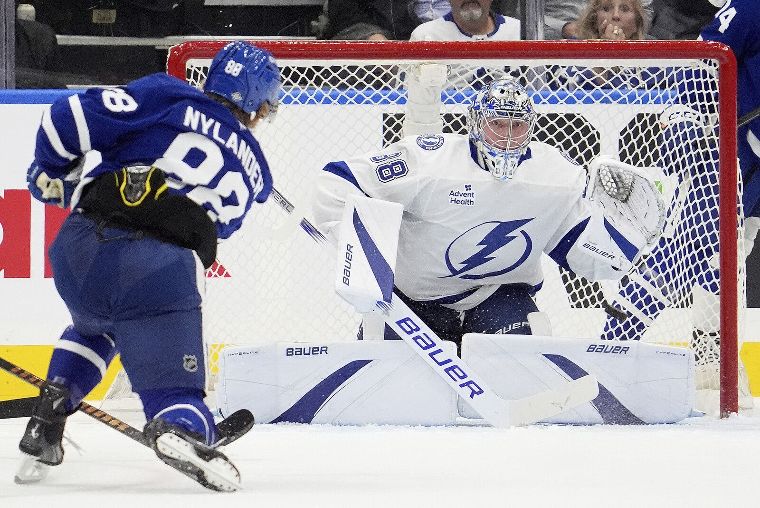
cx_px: 380
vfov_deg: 2.5
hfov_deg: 3.7
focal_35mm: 552
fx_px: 11657
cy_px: 254
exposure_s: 1/1250
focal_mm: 368
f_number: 6.3
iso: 6400
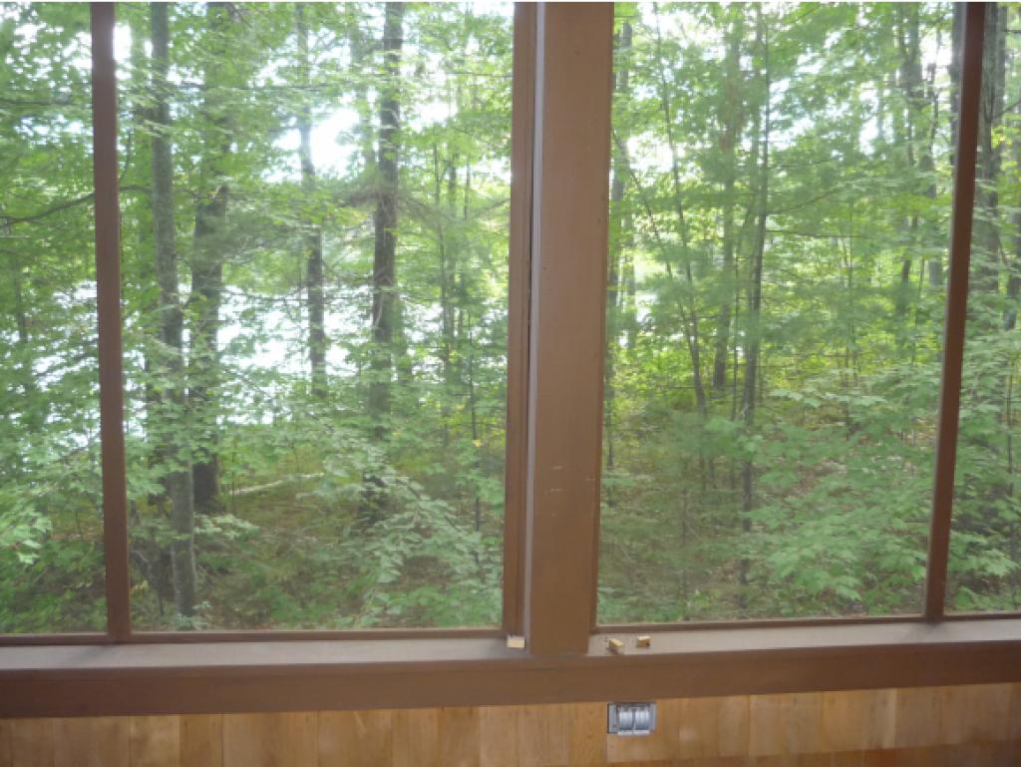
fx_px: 974
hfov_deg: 55.3
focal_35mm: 33
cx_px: 510
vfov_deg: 43.0
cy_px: 384
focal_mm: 5.5
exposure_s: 1/30
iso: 200
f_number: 2.8
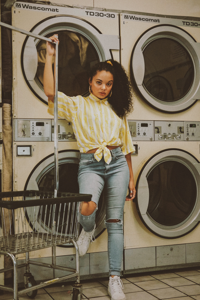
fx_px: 442
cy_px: 150
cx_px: 100
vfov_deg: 37.5
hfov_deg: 25.5
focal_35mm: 53
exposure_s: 1/125
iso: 3200
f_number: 3.2
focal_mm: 35
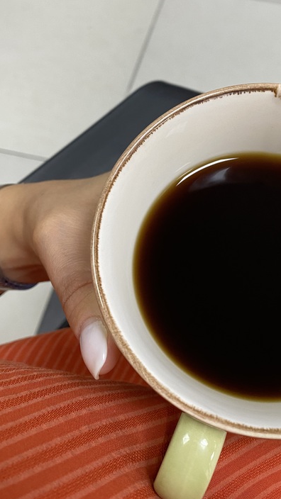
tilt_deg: -59.9
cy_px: 184
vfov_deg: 53.3
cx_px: 199
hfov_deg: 31.6
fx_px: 490
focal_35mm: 37
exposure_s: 1/50
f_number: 1.8
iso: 125
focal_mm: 4.25
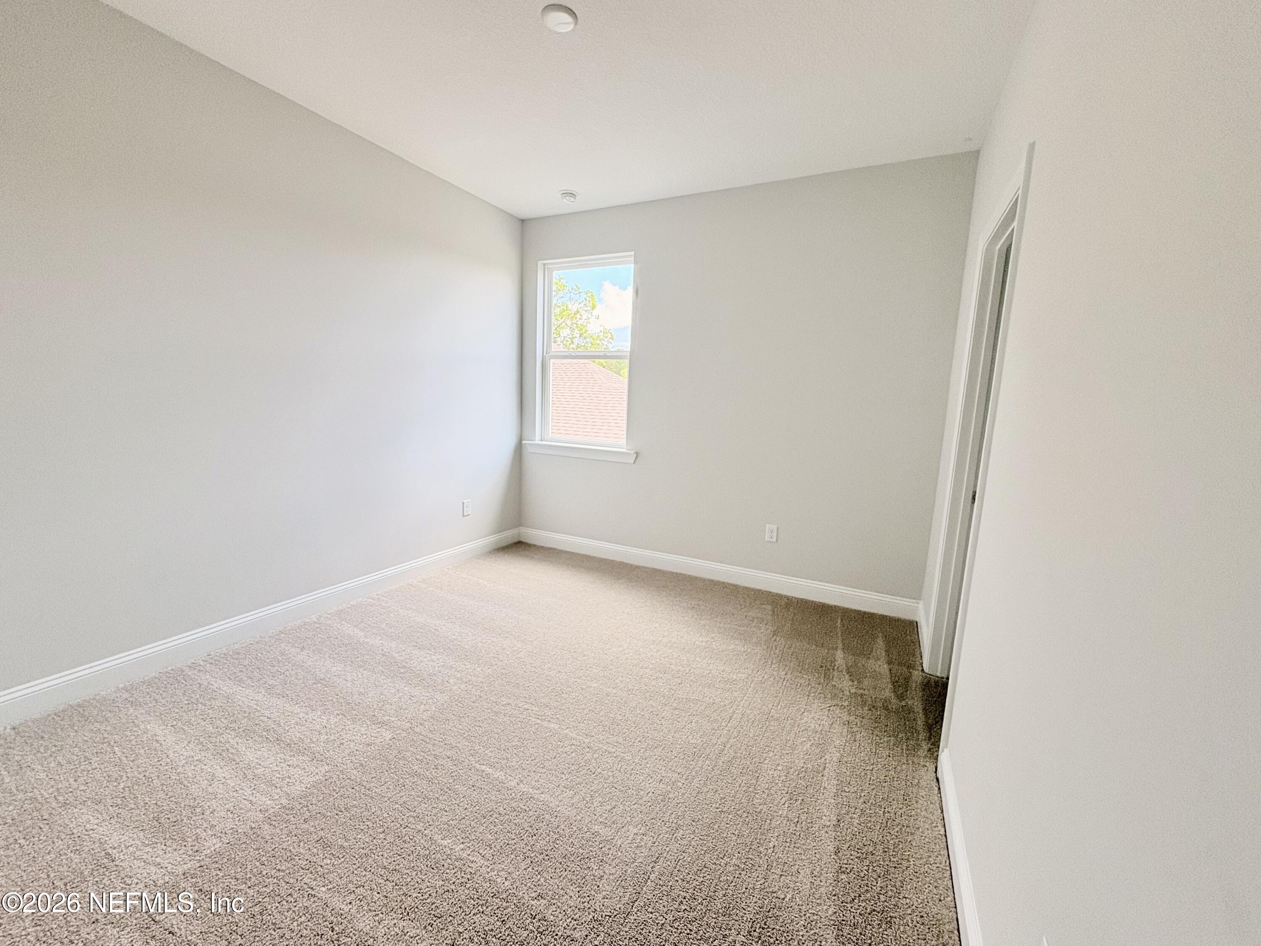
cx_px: 630
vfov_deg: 85.7
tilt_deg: -7.8
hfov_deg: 102.1
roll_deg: -1.6
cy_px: 473
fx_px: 510
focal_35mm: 14
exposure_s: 1/120
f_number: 2.2
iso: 80
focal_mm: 2.22
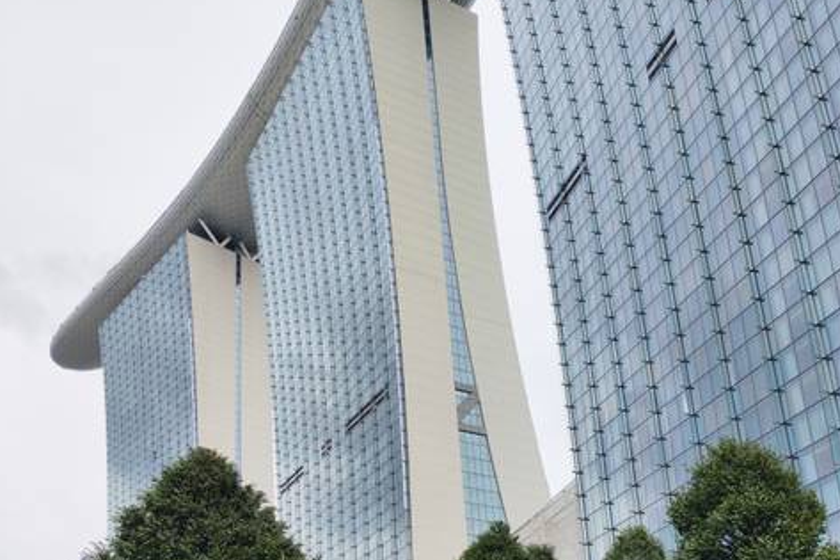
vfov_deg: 33.0
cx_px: 419
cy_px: 517
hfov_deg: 50.7
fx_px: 886
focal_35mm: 38
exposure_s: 1/450
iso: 50
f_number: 1.9
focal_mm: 6.12
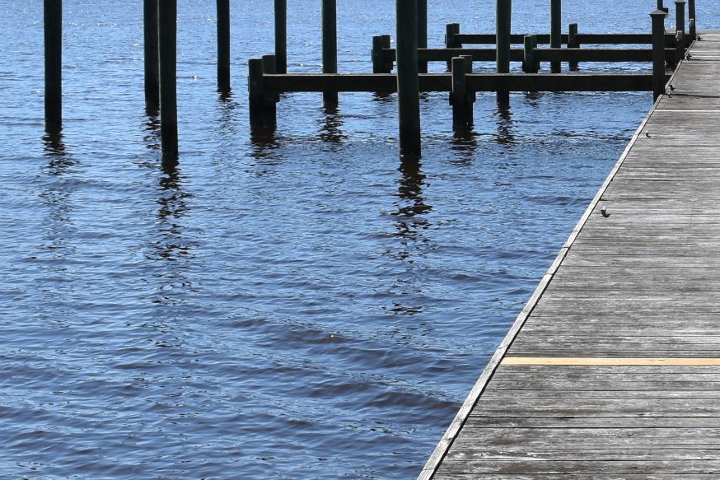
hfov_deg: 18.9
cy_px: 110
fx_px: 2060
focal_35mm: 103
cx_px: 836
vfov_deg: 13.2
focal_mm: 20
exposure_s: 1/400
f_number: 10
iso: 200
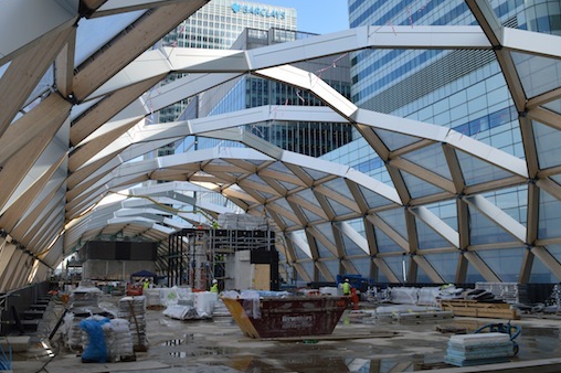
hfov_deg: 55.8
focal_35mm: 34
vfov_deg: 38.8
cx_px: 266
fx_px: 529
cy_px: 161
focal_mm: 18
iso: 100
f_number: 7.1
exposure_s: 1/200
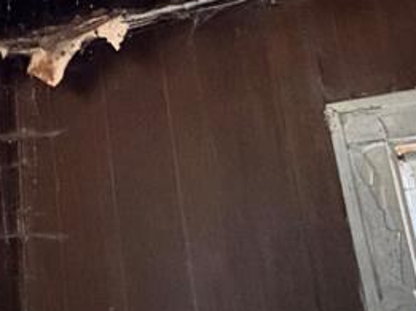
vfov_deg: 26.2
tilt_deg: +18.1
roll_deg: +1.9
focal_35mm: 55
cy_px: 77
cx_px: -72
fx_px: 660
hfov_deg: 30.3
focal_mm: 2.22
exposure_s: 1/46
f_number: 2.2
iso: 1250
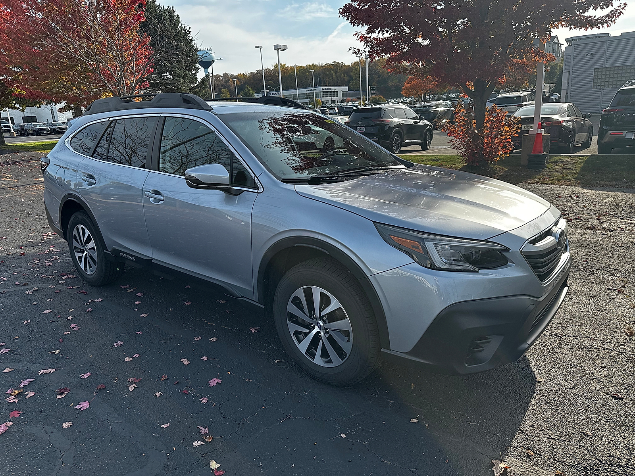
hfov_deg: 71.6
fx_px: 440
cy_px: 238
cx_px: 318
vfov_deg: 56.8
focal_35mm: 24
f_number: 1.78
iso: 80
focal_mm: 6.86
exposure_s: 1/2028
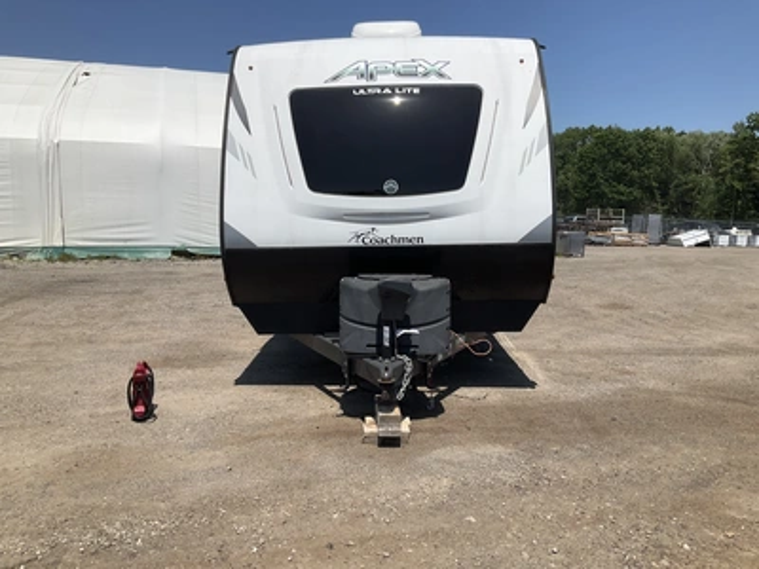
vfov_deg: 48.2
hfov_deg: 61.7
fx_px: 636
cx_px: 380
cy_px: 284
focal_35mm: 29
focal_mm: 3
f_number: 1.8
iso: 25
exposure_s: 1/3534
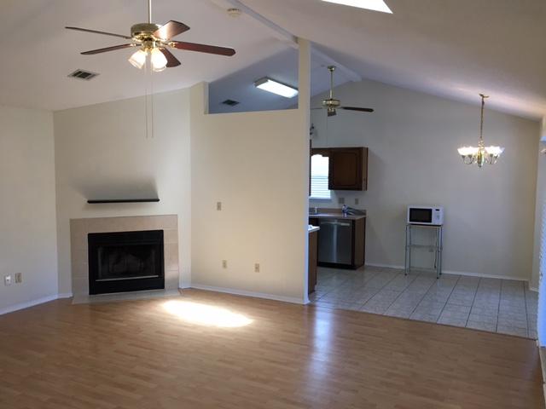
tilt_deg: -5.3
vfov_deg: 48.2
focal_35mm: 29
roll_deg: -0.3
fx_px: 457
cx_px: 273
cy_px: 204
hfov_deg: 61.7
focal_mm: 4.15
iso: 40
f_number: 2.2
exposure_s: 1/30
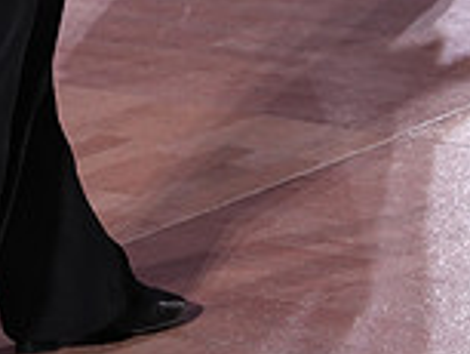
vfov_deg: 4.6
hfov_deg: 6.3
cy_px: -465
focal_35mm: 314
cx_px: 407
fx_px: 4267
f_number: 4
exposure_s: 1/400
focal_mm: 86
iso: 2000
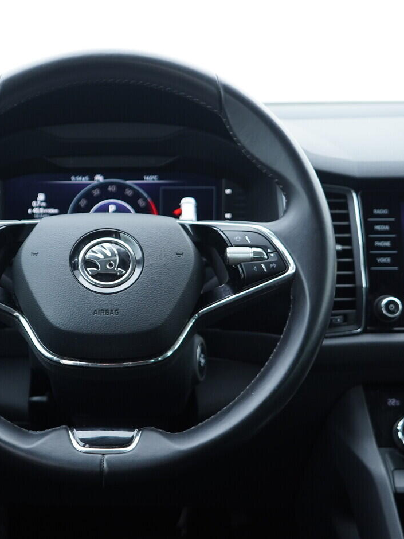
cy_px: 274
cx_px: 114
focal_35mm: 53
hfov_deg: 27.2
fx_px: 825
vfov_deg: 36.2
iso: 250
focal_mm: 24
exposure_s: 1/40
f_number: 2.8
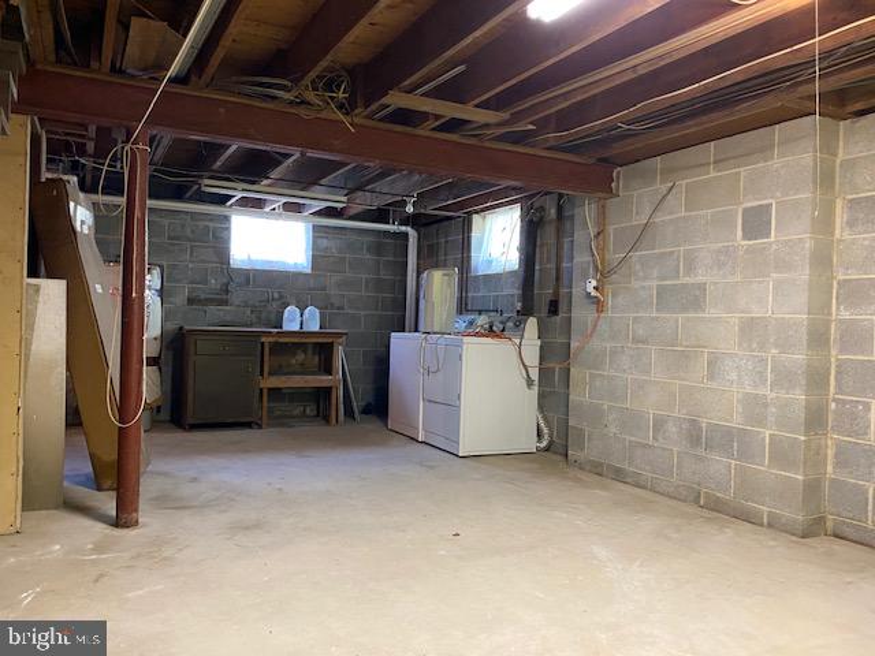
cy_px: 328
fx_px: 657
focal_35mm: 26
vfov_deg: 53.1
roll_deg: -2.4
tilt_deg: +0.1
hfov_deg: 67.3
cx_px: 438
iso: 500
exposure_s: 1/30
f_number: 1.8
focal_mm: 4.25
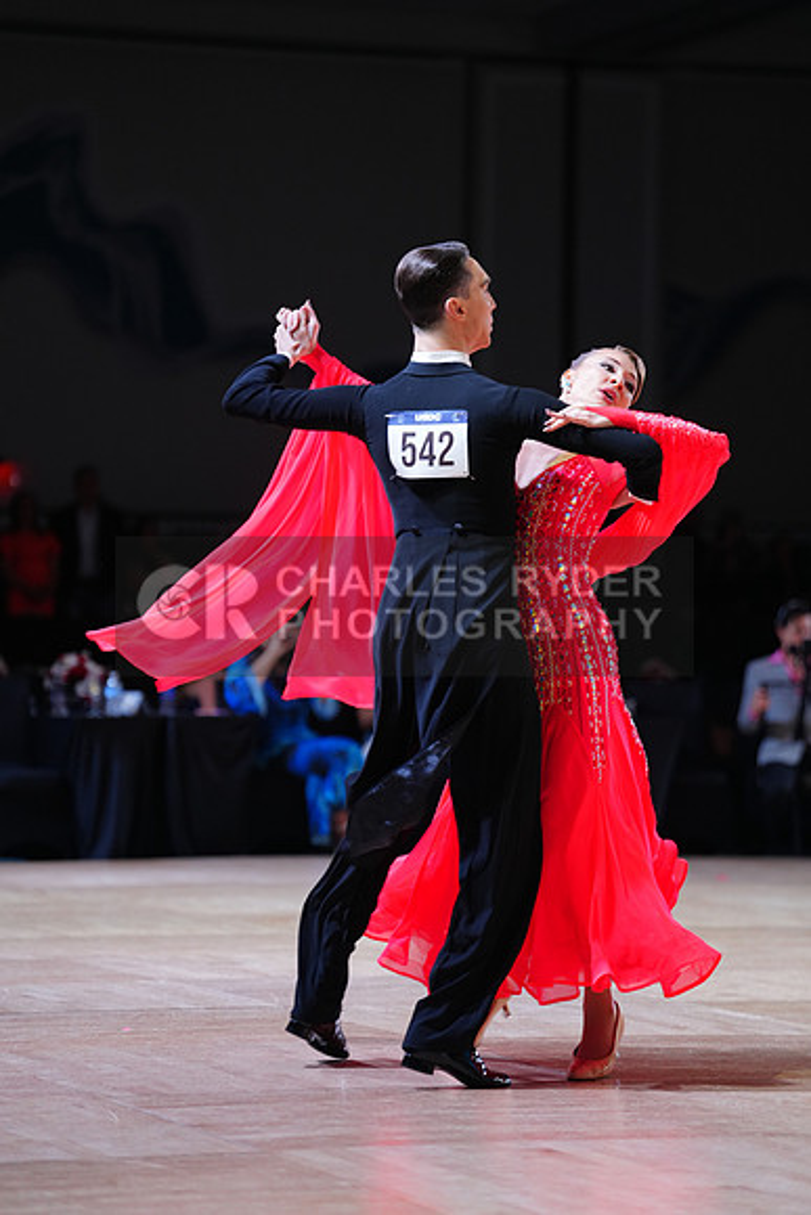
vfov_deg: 15.2
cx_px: 406
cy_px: 608
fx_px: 4559
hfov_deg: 10.2
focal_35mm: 135
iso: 1000
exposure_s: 1/500
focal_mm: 135
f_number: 2.8
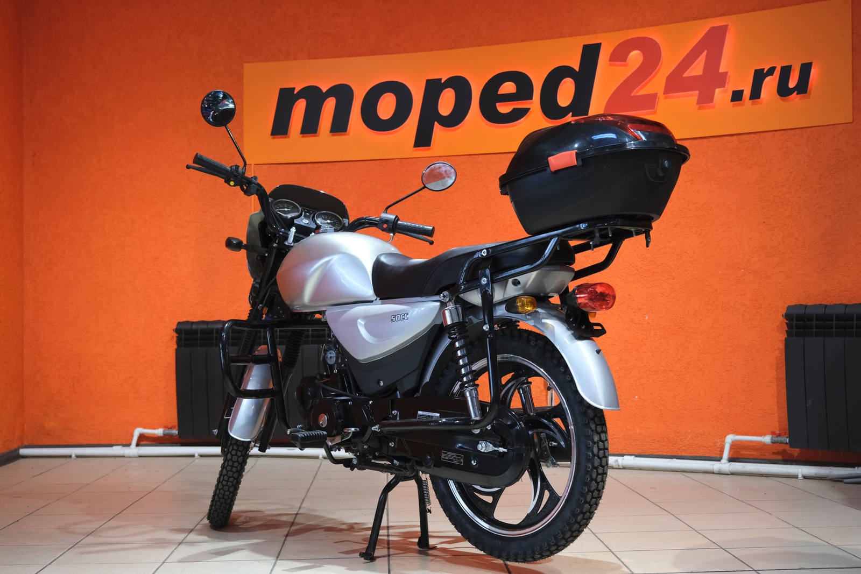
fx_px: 1172
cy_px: 287
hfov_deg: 40.3
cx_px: 430
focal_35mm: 49
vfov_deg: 27.5
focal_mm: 32.5
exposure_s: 1/100
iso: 1600
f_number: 4
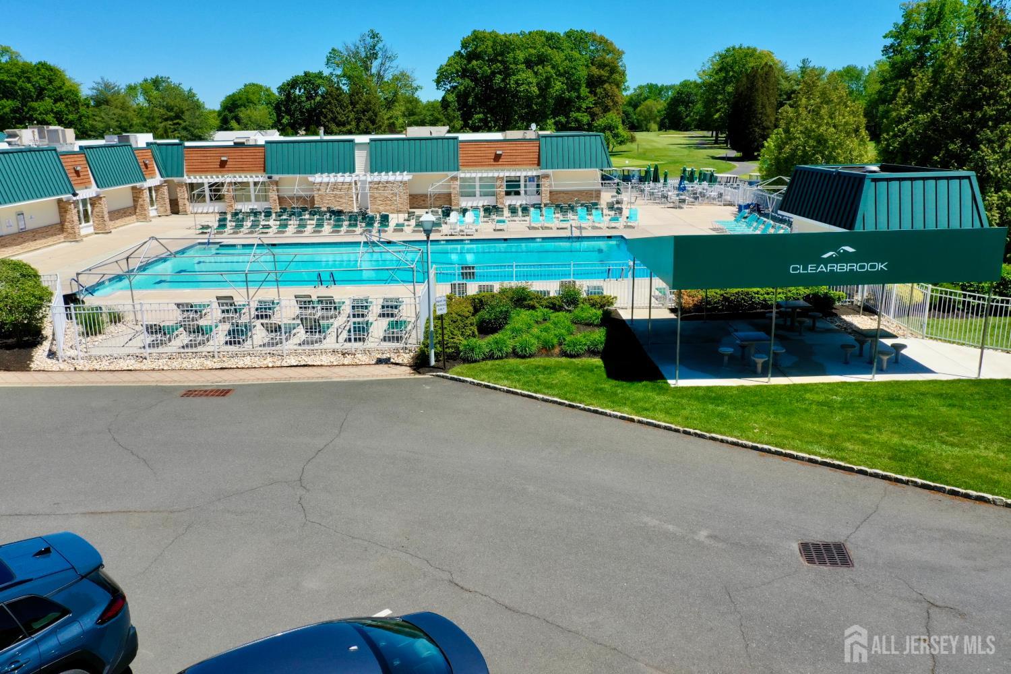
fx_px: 786
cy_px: 337
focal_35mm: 28
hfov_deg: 65.5
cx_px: 506
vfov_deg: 46.4
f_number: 6.3
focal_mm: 10.26
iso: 100
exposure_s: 1/800
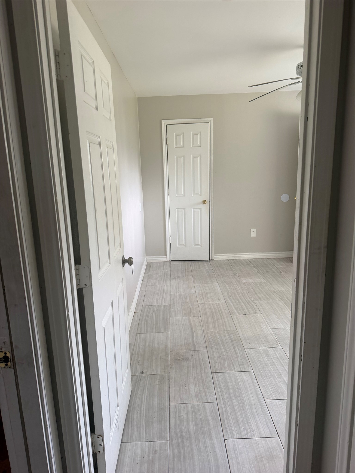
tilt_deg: -7.6
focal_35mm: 24
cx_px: 178
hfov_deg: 56.8
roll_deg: +2.1
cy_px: 236
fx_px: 328
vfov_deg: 71.6
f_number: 1.78
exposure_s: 1/86
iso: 200
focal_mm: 6.76
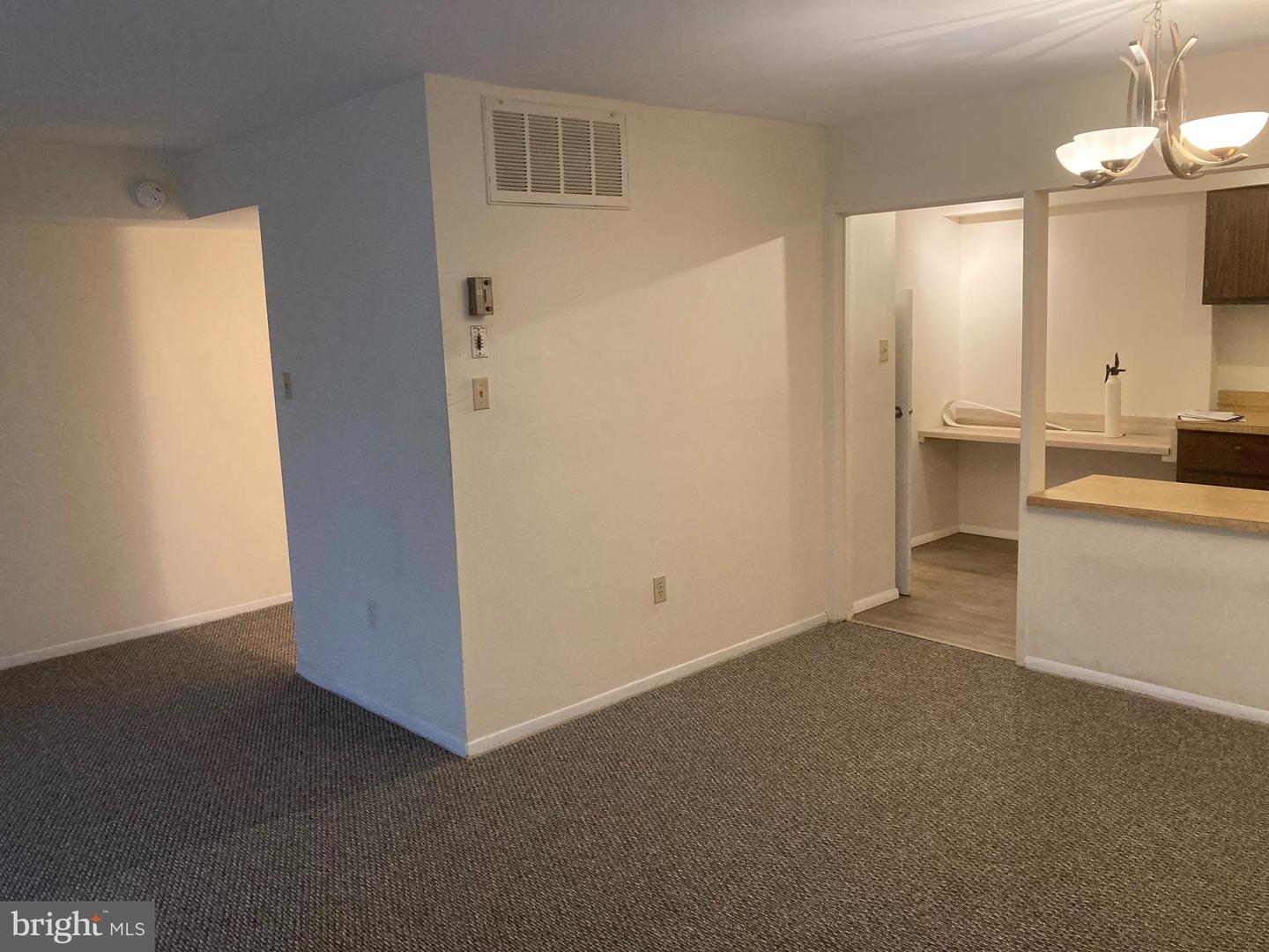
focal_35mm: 28
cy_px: 476
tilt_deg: -7.9
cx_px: 634
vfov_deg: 49.7
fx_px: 1026
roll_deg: +1.0
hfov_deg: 63.4
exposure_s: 1/60
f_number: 1.8
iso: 250
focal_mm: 3.99
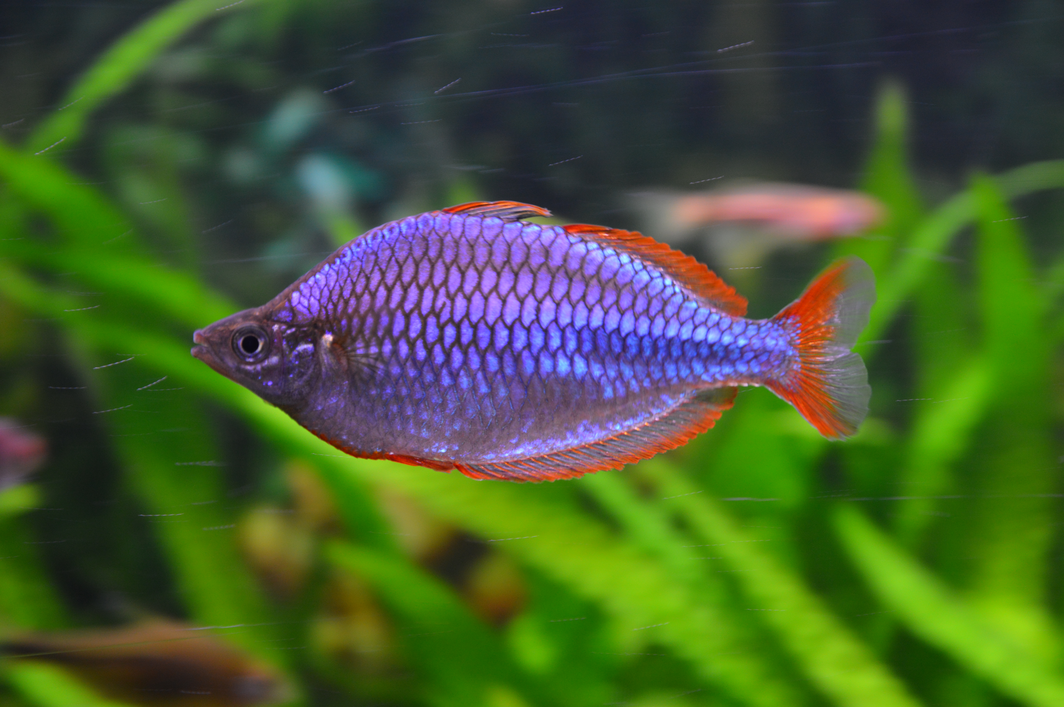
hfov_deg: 24.6
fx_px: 2436
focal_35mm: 82
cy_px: 354
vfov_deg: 16.5
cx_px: 532
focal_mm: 55
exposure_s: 1/15
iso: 450
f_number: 5.3
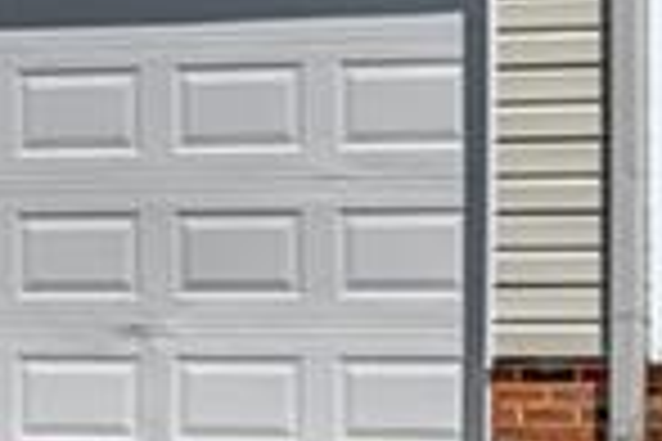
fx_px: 4468
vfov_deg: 5.6
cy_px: 2
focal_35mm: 243
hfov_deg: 8.3
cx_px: -230
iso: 100
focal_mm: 35
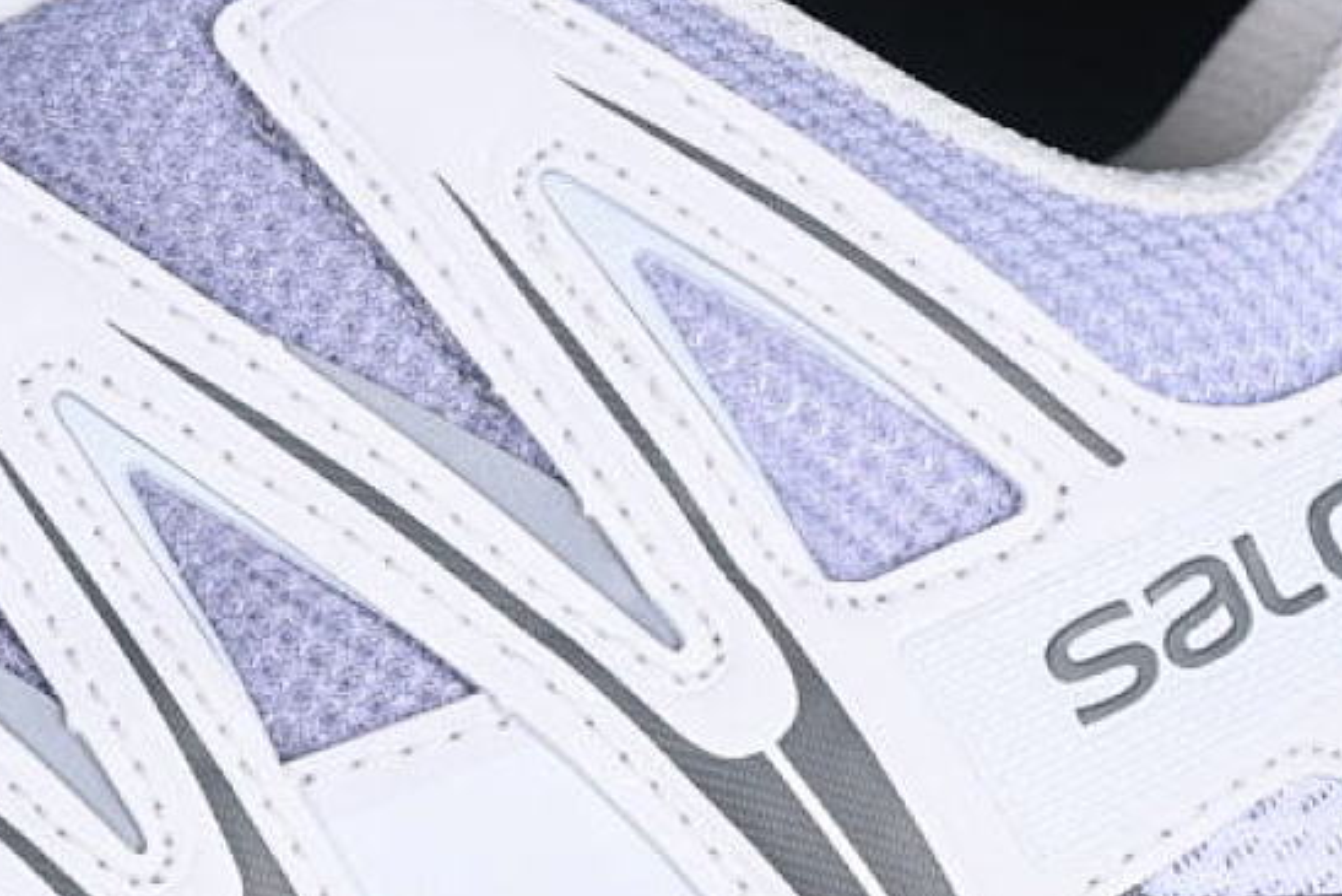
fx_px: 5518
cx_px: 385
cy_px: 756
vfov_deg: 9.2
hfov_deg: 13.8
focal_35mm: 148
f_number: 7.1
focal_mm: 50
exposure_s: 1/80
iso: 160
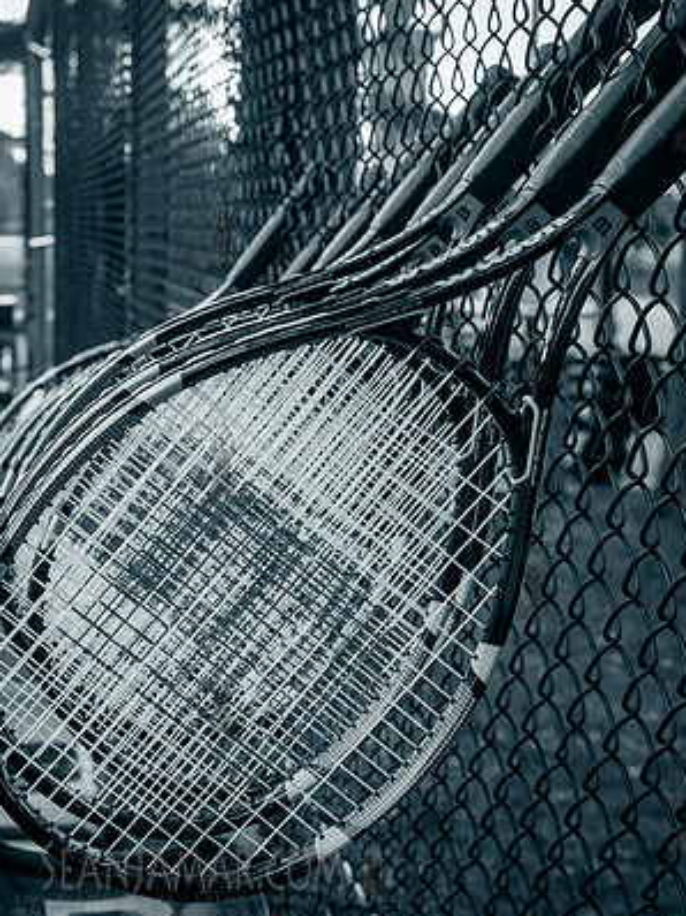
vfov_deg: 31.7
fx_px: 1614
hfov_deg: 23.2
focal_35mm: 61
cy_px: 476
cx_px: 37
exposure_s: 1/640
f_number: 4.5
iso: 2500
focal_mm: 34
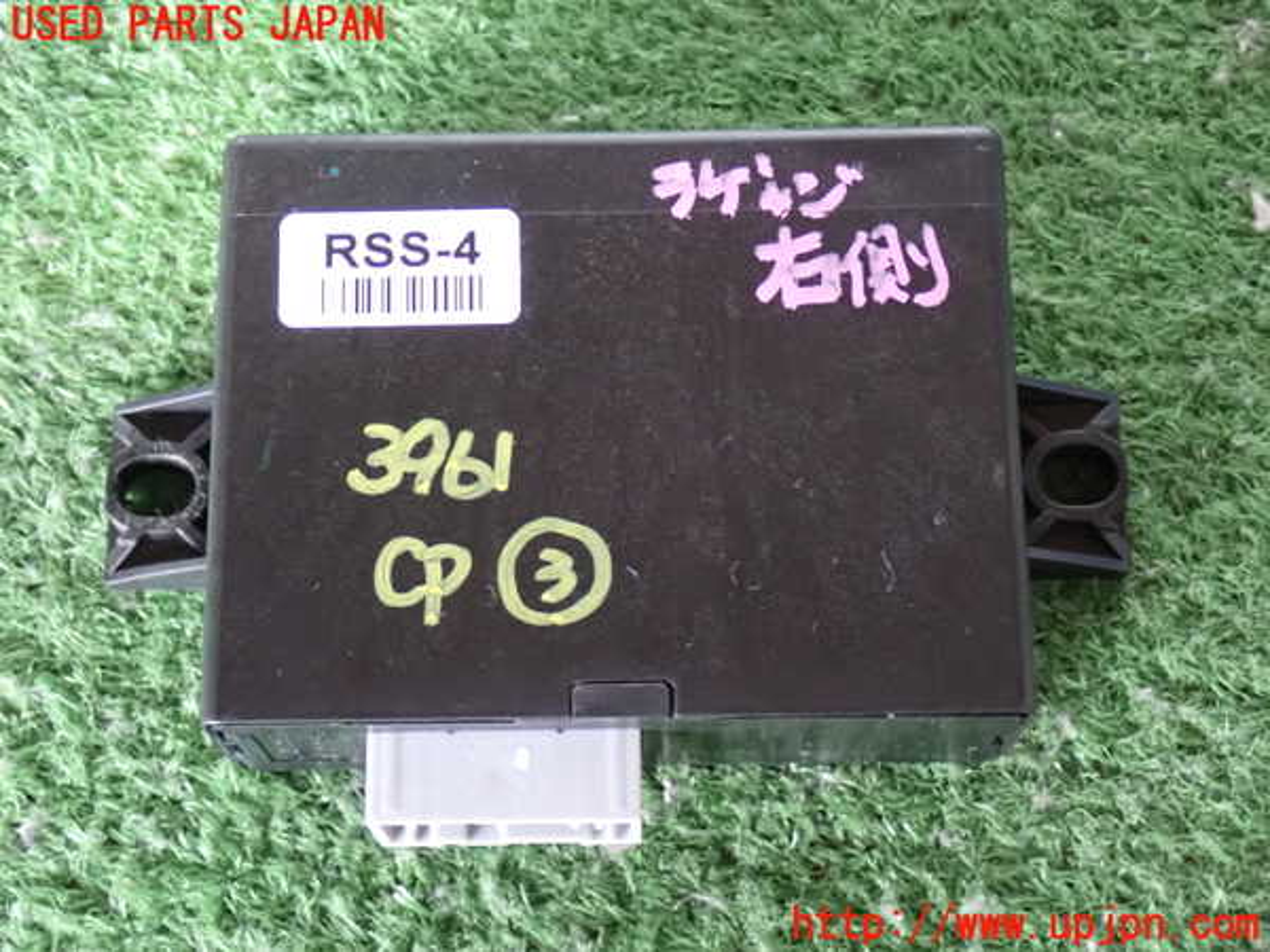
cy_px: 476
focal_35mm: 67
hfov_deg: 29.0
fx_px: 2458
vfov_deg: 21.9
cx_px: 635
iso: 1600
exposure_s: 1/15
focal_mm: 11.88
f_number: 3.8
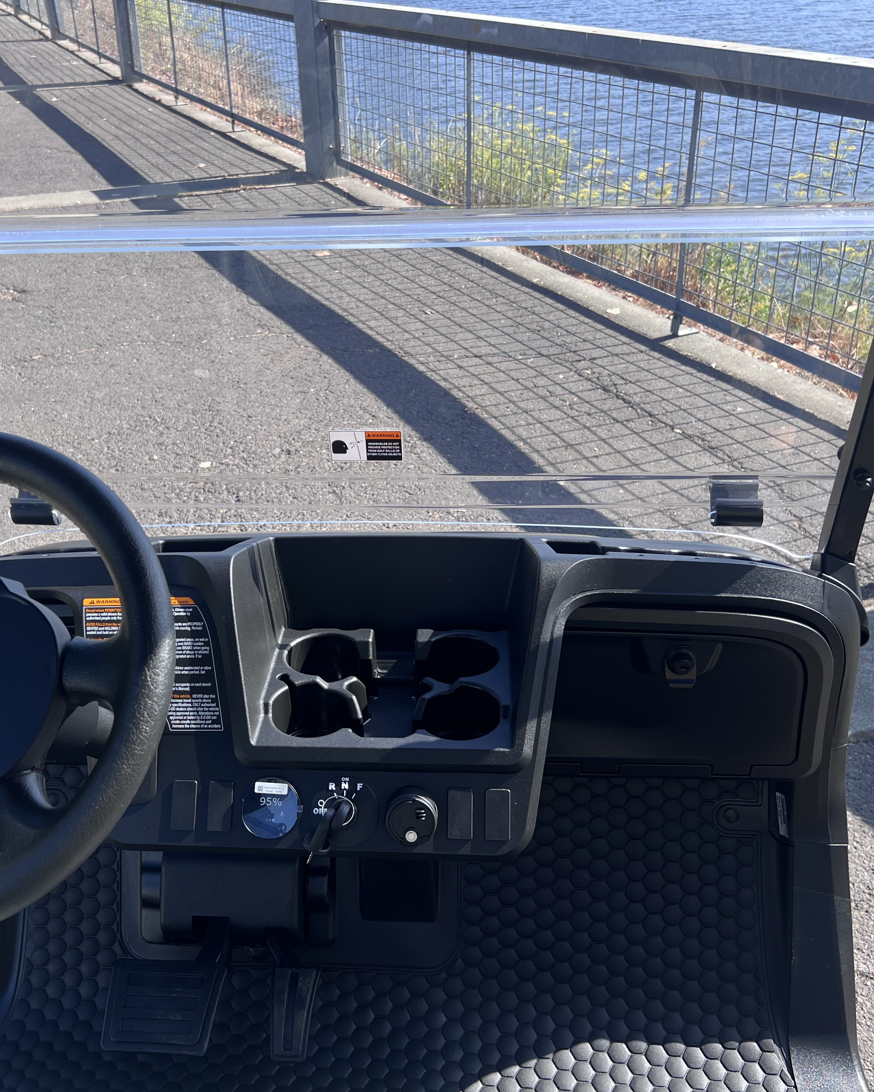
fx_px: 1099
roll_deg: +3.0
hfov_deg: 43.2
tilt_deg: -30.2
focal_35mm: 34
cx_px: 372
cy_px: 547
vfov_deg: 52.8
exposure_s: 1/1159
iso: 50
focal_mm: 5.7
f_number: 1.5
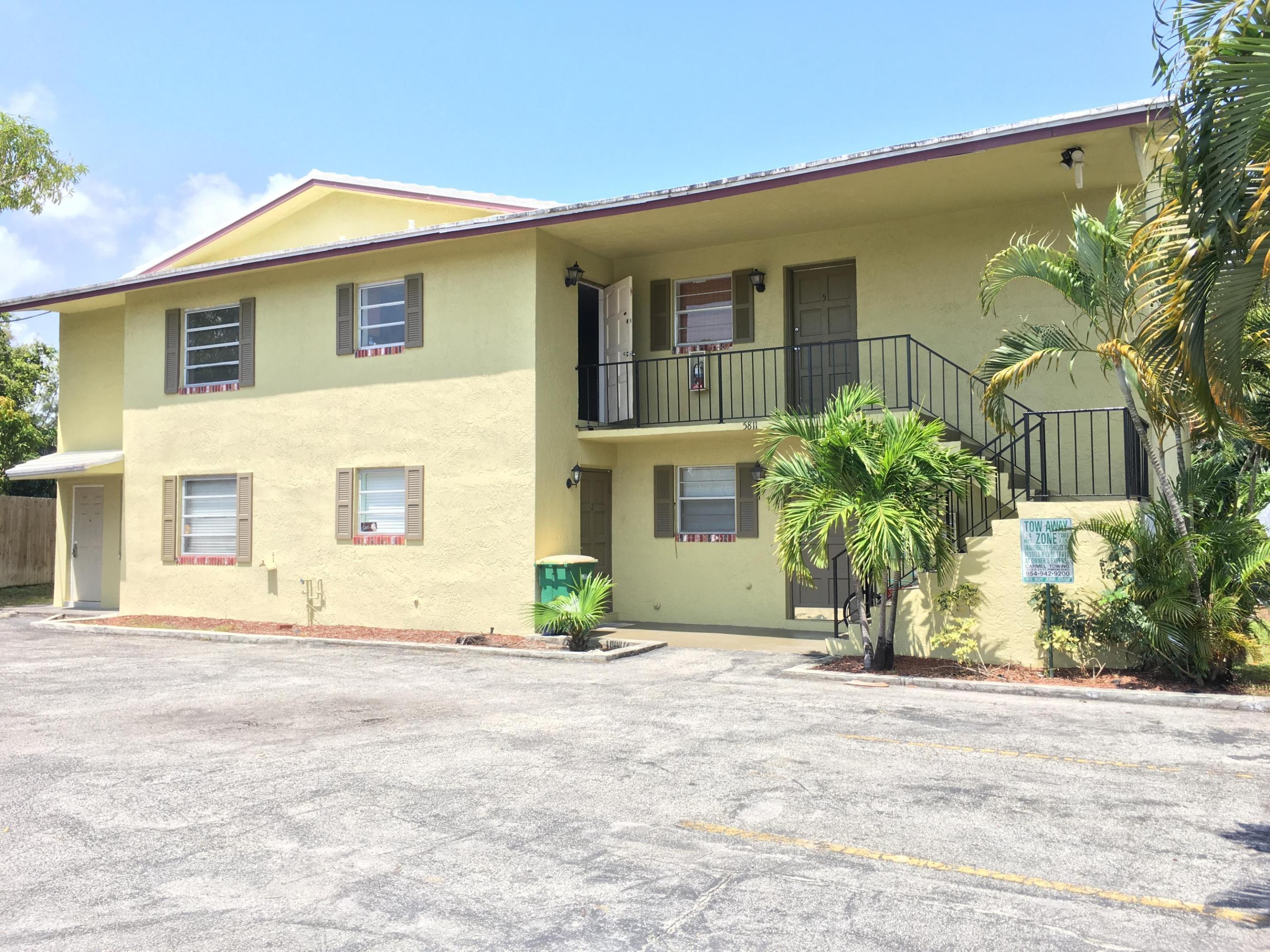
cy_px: 476
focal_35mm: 29
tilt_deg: +3.9
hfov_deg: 61.7
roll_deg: +0.3
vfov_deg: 48.2
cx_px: 635
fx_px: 1064
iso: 25
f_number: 2.2
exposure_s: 1/565
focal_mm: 4.15
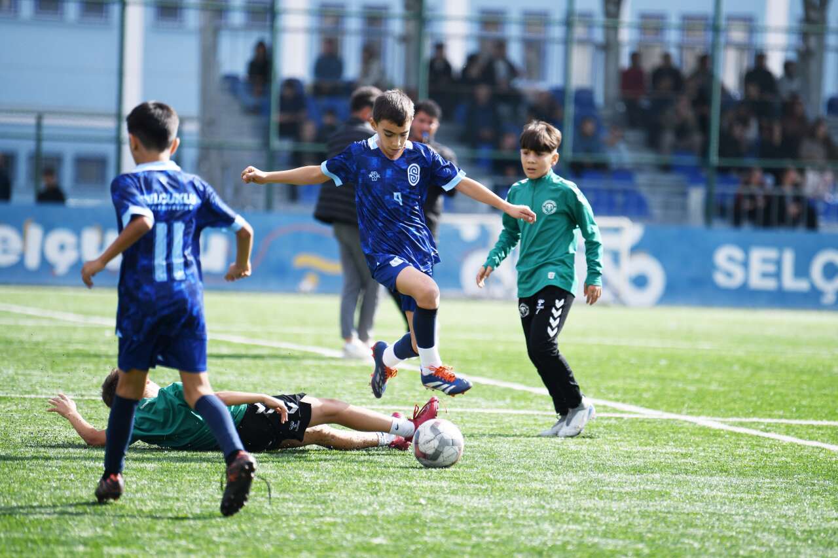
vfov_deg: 5.7
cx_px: 419
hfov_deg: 8.6
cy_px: 279
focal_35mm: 240
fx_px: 5586
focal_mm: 200
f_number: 2.8
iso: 100
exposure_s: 1/1500
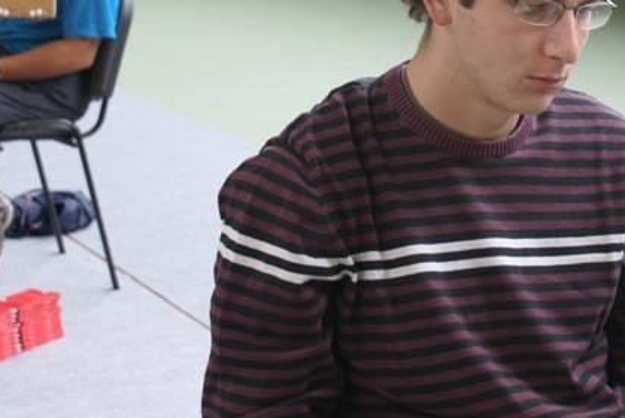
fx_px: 1960
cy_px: 146
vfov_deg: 12.1
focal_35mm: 113
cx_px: 492
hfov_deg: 18.0
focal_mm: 45
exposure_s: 1/50
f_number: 5.6
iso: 400
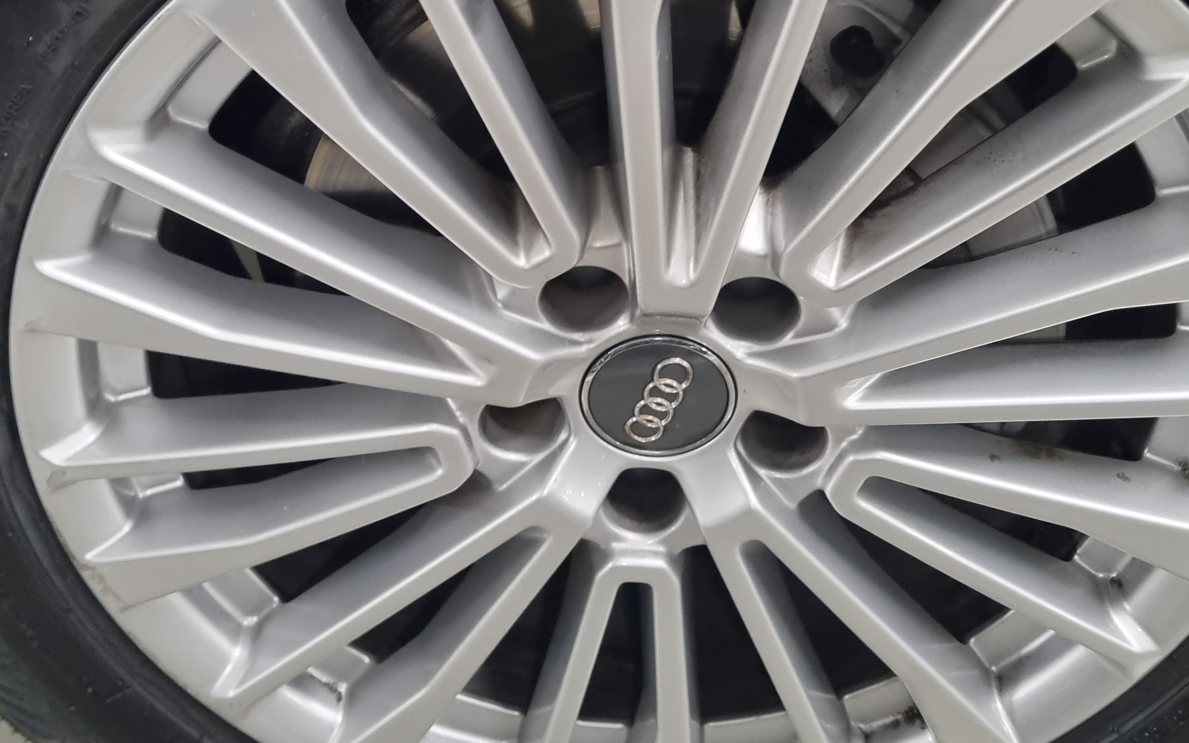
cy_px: 132
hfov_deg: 41.1
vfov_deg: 25.8
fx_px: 1588
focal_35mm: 49
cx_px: 574
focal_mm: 5.4
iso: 500
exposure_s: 1/29
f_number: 1.8
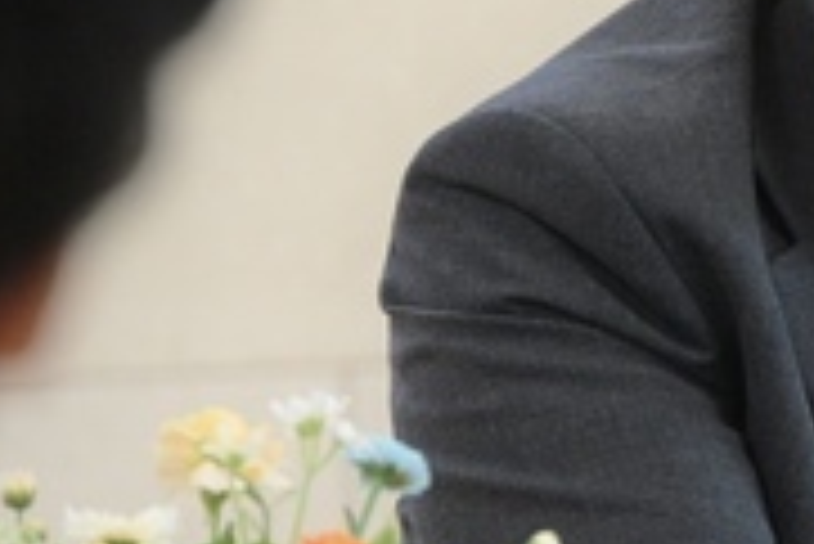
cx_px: 1192
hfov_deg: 3.0
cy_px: 178
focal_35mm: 693
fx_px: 15682
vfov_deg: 2.0
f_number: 6.3
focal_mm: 200
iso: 3200
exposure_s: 1/160
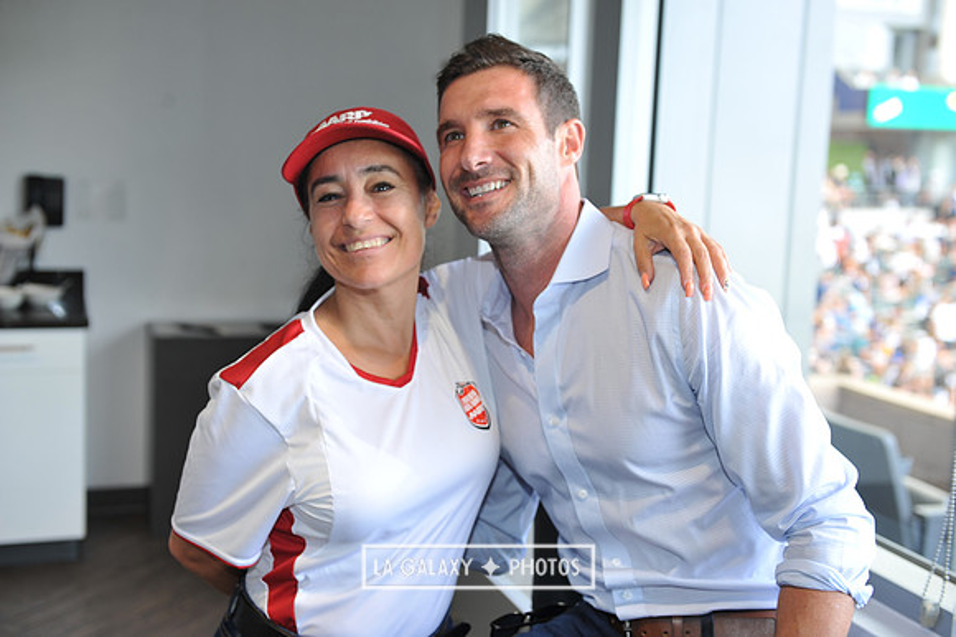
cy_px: 318
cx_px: 478
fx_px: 1274
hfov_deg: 41.1
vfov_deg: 28.0
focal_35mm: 48
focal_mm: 48
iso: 250
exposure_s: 1/80
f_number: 3.5
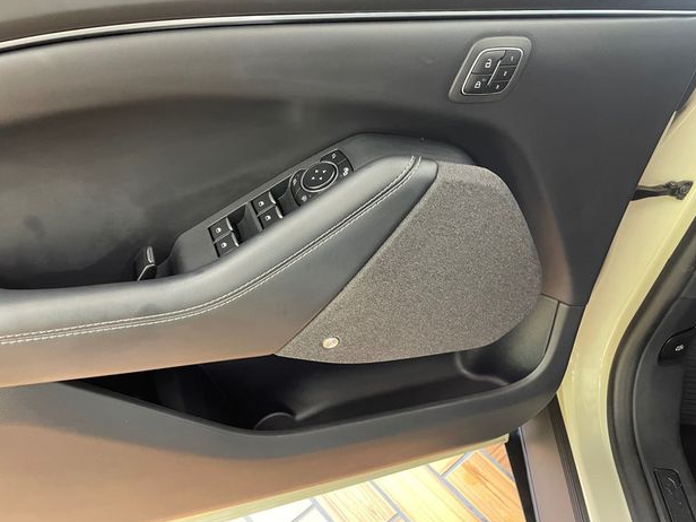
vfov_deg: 51.4
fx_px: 543
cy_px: 255
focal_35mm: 27
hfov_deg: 65.3
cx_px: 338
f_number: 1.6
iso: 320
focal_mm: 4.2
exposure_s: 1/50
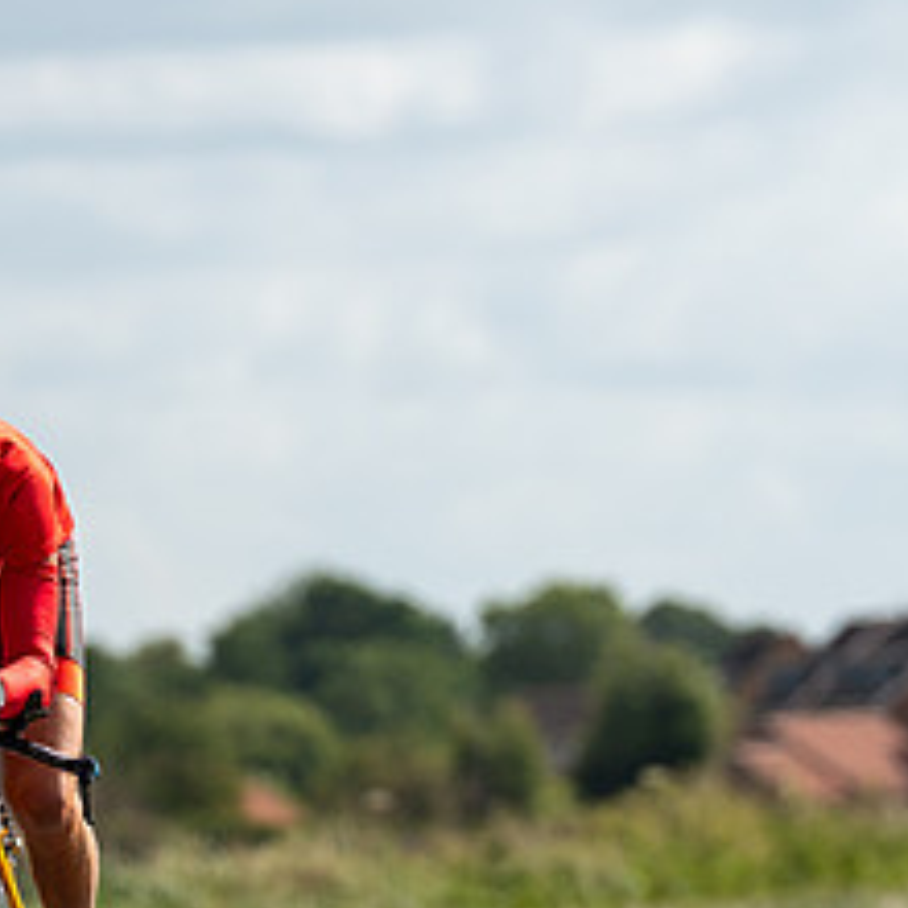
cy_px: 692
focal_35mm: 598
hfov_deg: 2.9
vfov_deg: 2.9
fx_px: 17747
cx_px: -39
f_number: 4.5
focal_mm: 188
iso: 100
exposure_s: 1/1000
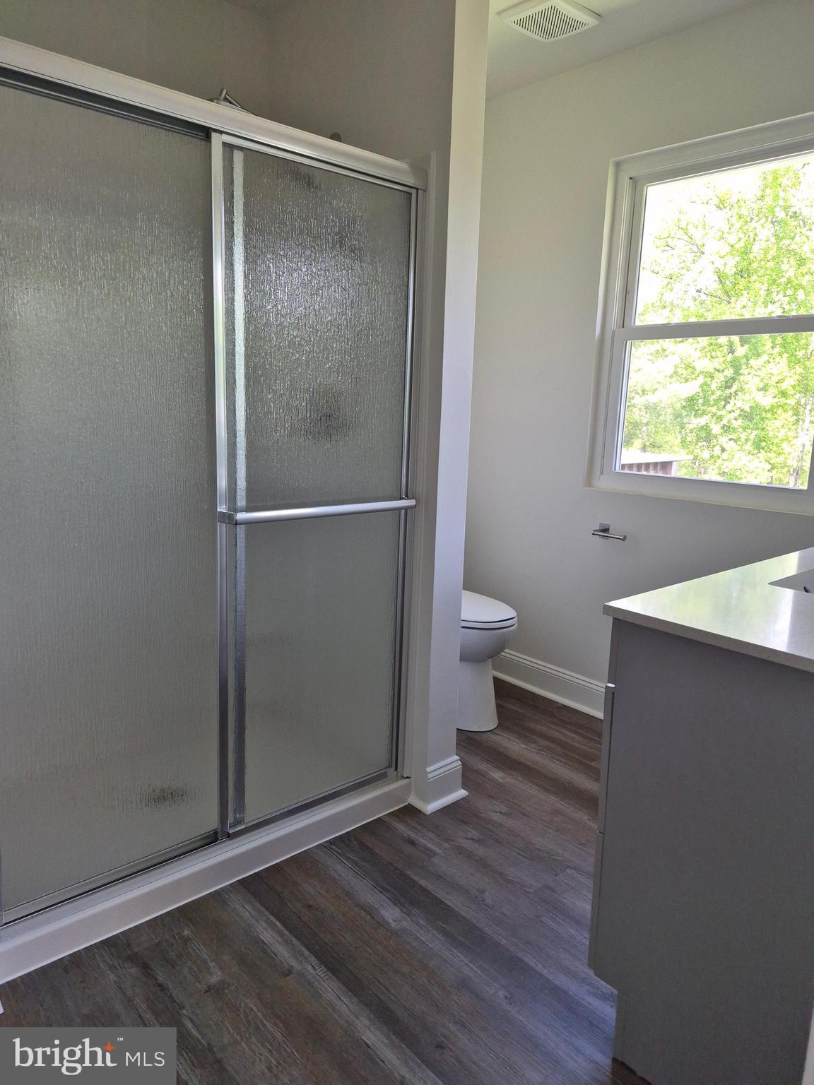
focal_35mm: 23
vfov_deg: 73.9
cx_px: 407
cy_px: 542
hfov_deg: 58.9
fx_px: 721
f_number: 1.8
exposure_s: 1/180
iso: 80
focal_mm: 5.4
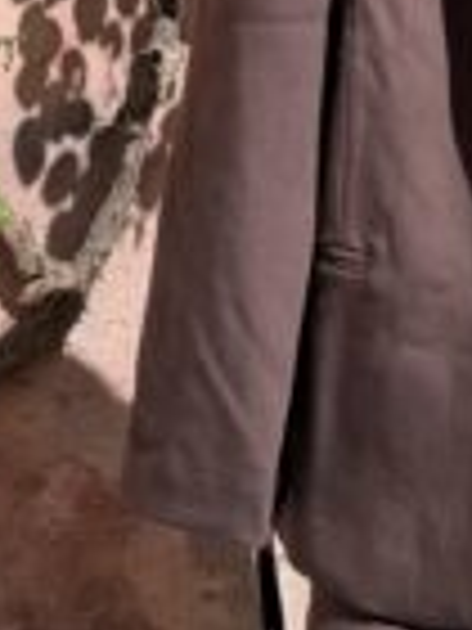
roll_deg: -0.3
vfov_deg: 15.0
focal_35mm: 130
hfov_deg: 11.4
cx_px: 360
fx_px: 2363
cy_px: 54
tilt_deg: -7.5
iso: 80
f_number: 1.78
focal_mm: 6.76
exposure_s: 1/3145
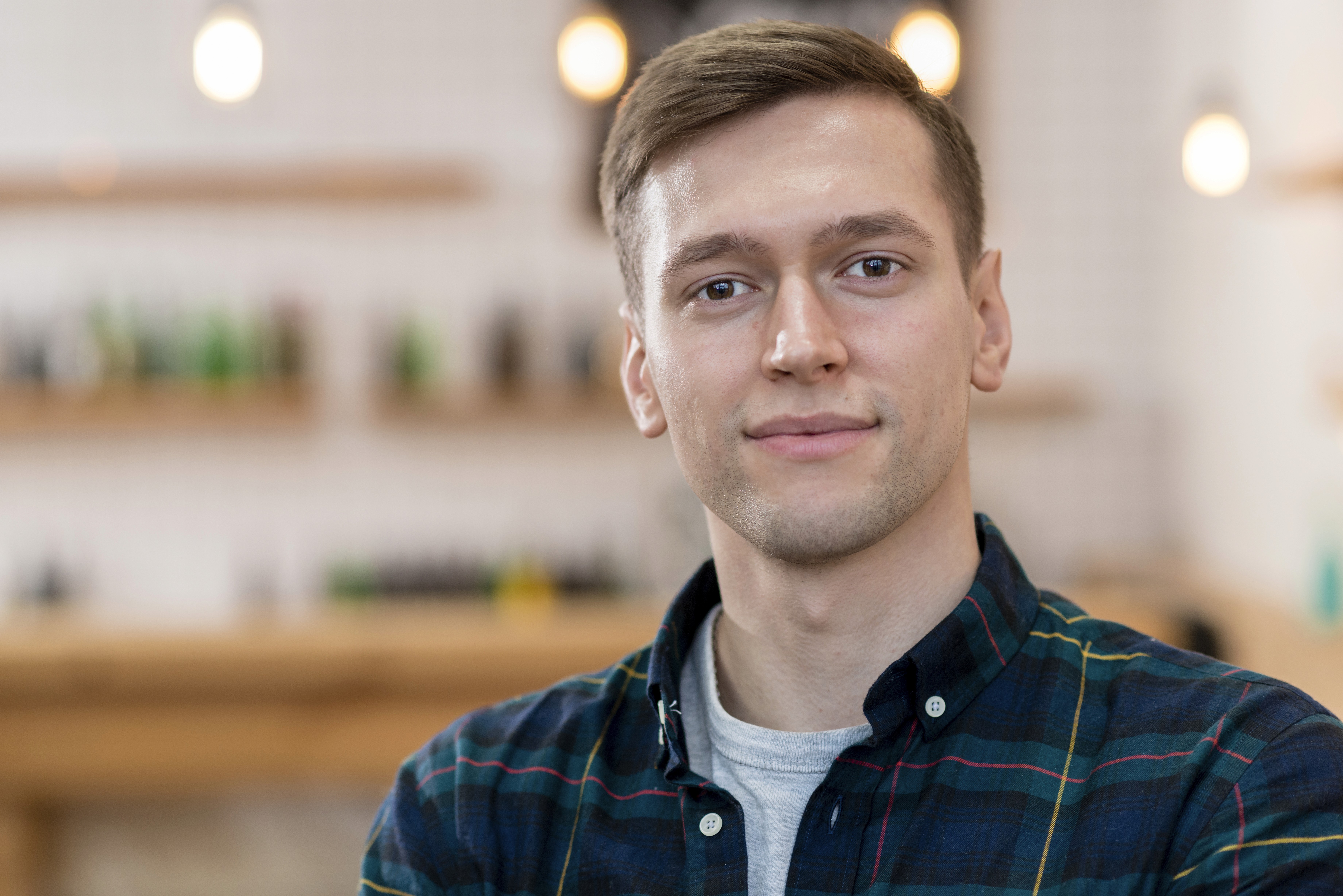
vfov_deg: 16.1
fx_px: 3172
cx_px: 672
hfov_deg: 23.9
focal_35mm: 85
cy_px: 448
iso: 500
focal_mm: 85
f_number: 2.8
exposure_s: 1/100
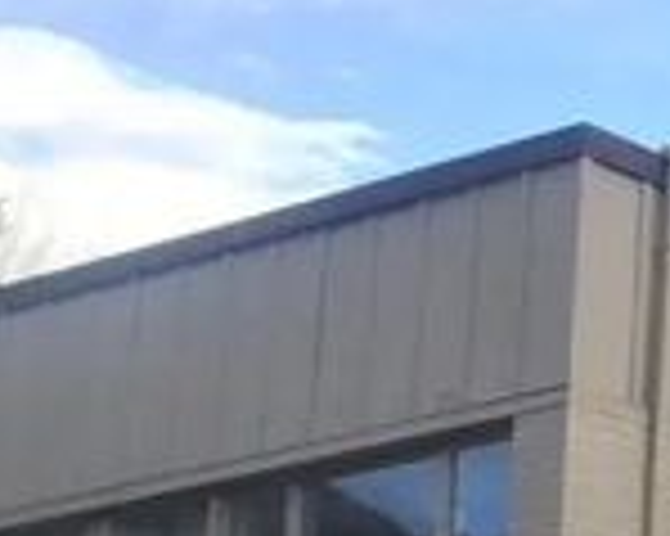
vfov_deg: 7.5
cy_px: 1135
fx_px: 3864
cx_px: 1637
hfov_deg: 8.9
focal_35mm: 195
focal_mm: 4.15
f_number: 2.2
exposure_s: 1/350
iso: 32
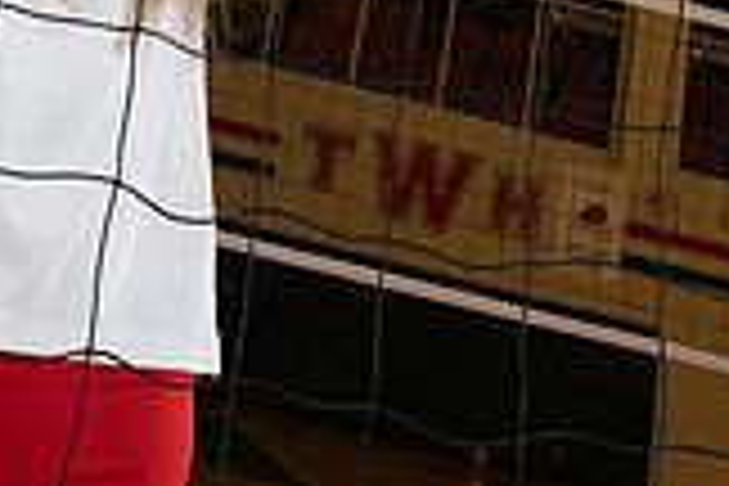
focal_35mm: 78
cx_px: 238
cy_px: -522
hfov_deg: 25.8
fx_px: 1579
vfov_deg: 14.3
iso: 1250
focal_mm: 28
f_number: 8
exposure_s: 1/250
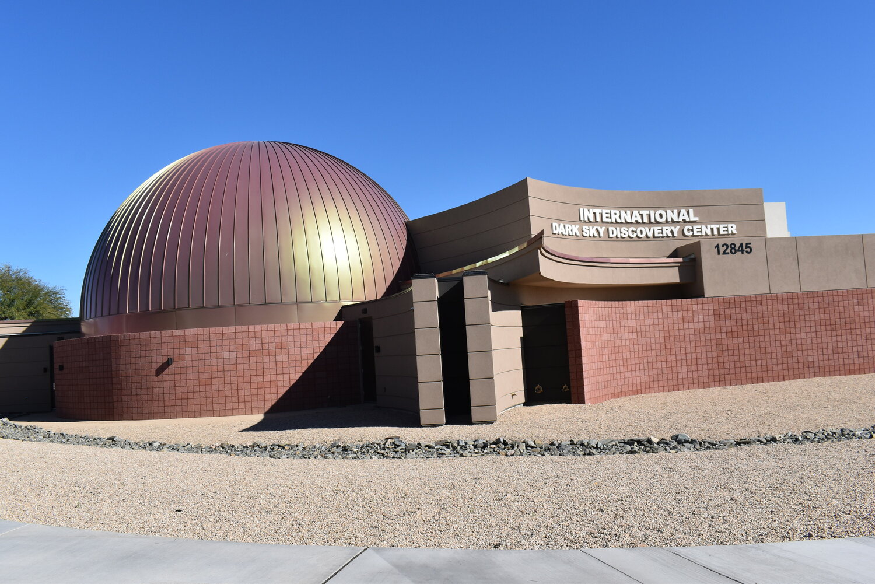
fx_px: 729
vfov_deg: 43.6
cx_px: 438
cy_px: 292
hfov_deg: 61.9
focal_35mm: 30
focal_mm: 20
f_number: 11
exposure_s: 1/500
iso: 200
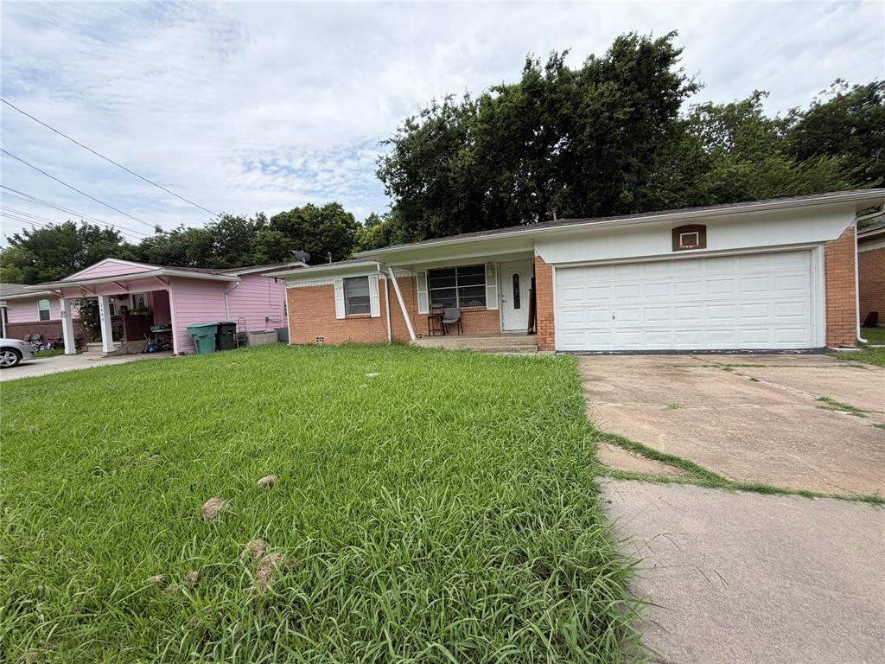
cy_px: 332
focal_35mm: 14
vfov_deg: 85.7
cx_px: 442
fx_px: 358
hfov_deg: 102.1
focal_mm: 2.22
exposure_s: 1/770
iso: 25
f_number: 2.2
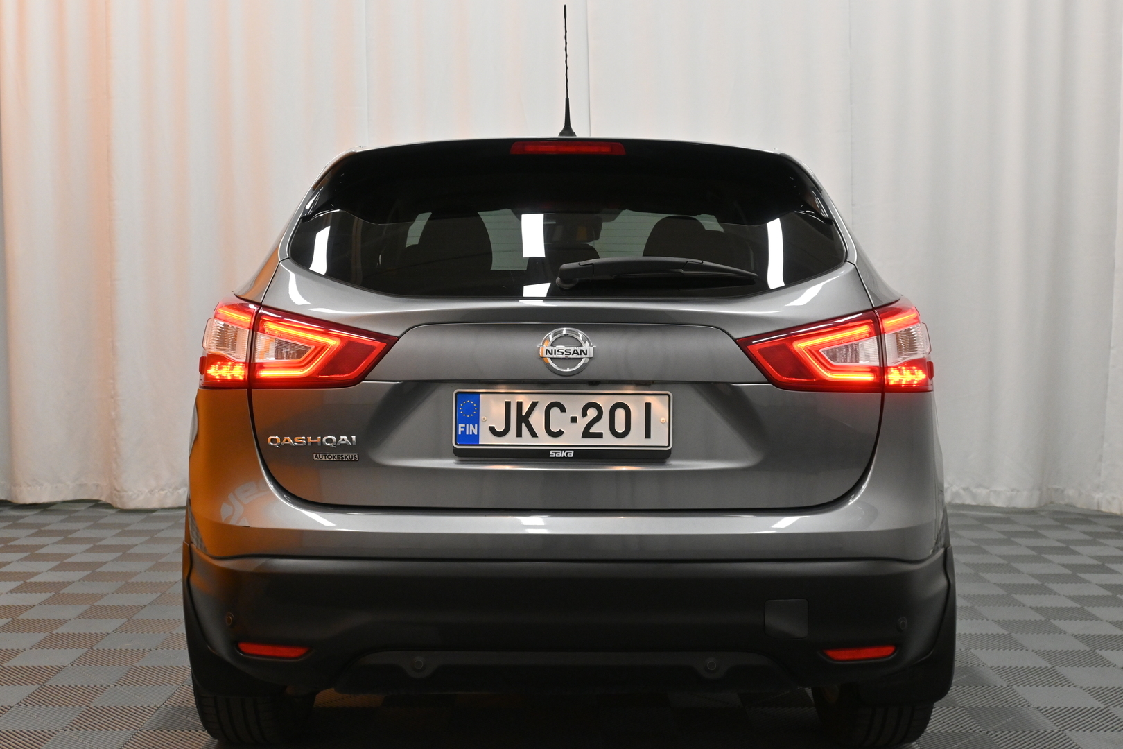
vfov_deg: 32.4
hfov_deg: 47.2
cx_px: 562
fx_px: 1287
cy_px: 374
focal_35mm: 41
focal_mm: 27.5
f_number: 6.3
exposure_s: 1/100
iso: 1250
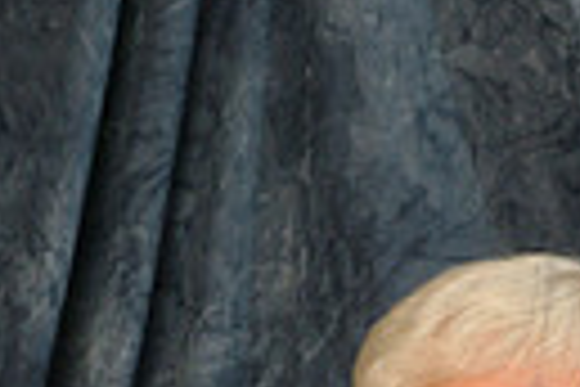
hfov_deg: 3.1
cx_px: 832
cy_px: 774
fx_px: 10858
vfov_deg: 2.0
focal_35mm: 674
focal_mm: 100
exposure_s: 1/125
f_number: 11
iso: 400
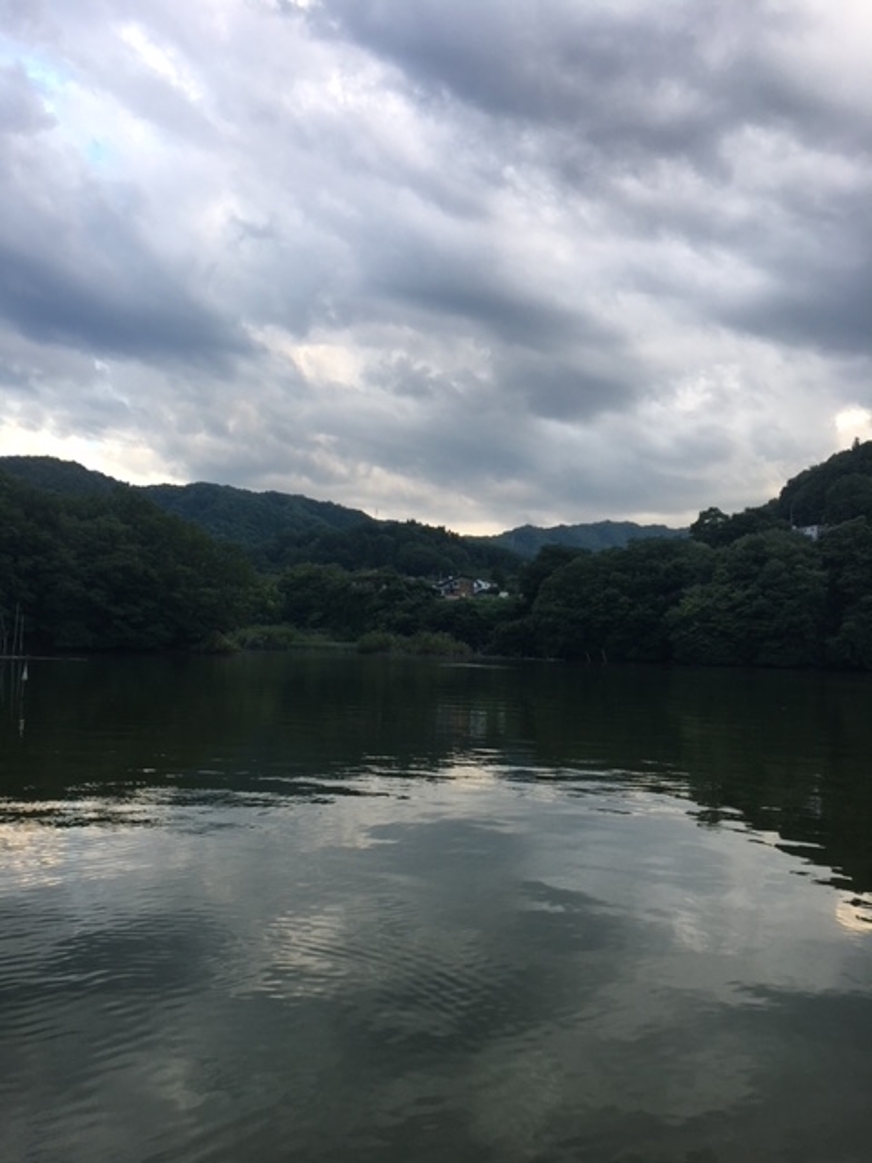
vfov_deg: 61.7
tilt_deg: +4.7
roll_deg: -2.4
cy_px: 582
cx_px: 436
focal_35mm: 29
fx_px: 974
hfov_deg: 48.2
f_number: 2.2
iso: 25
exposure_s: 1/128
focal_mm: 4.15
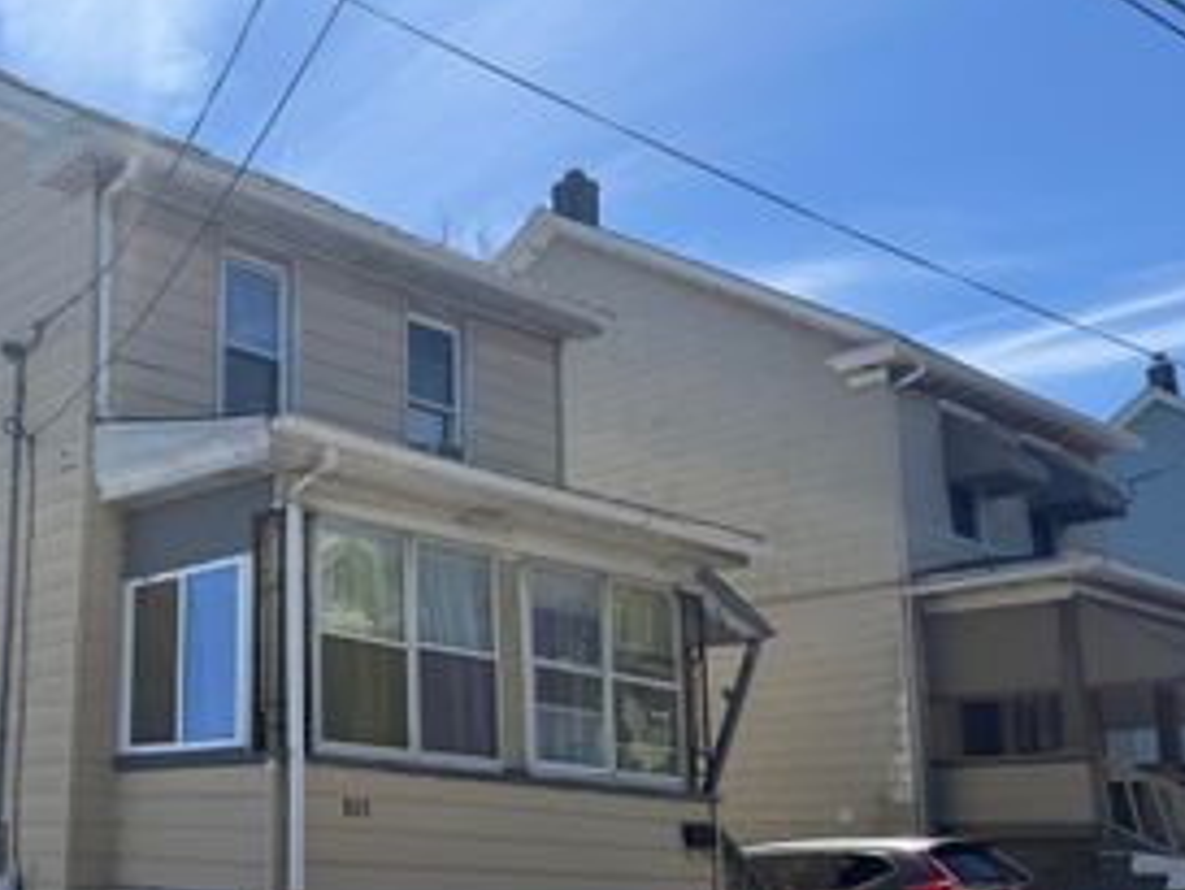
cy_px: 588
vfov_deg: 32.6
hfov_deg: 40.0
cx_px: 139
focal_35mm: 44
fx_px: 1507
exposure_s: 1/3953
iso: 80
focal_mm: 6.76
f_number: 1.78
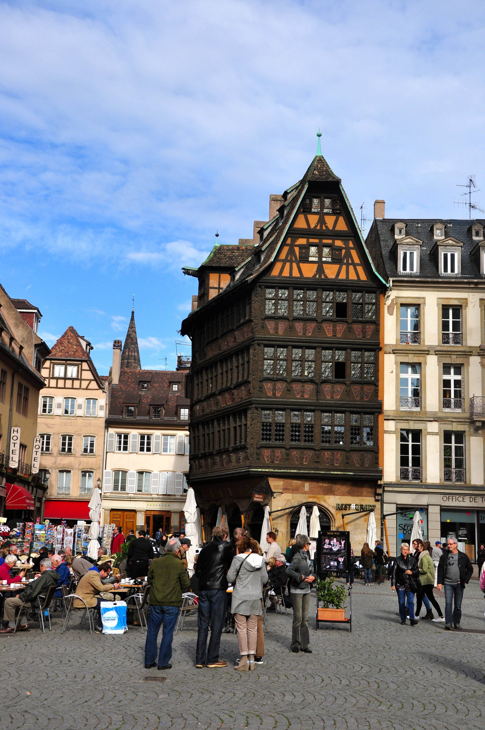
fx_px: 912
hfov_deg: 29.8
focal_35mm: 45
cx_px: 242
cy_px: 365
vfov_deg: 43.7
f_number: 9
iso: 400
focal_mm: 30
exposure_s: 1/1000
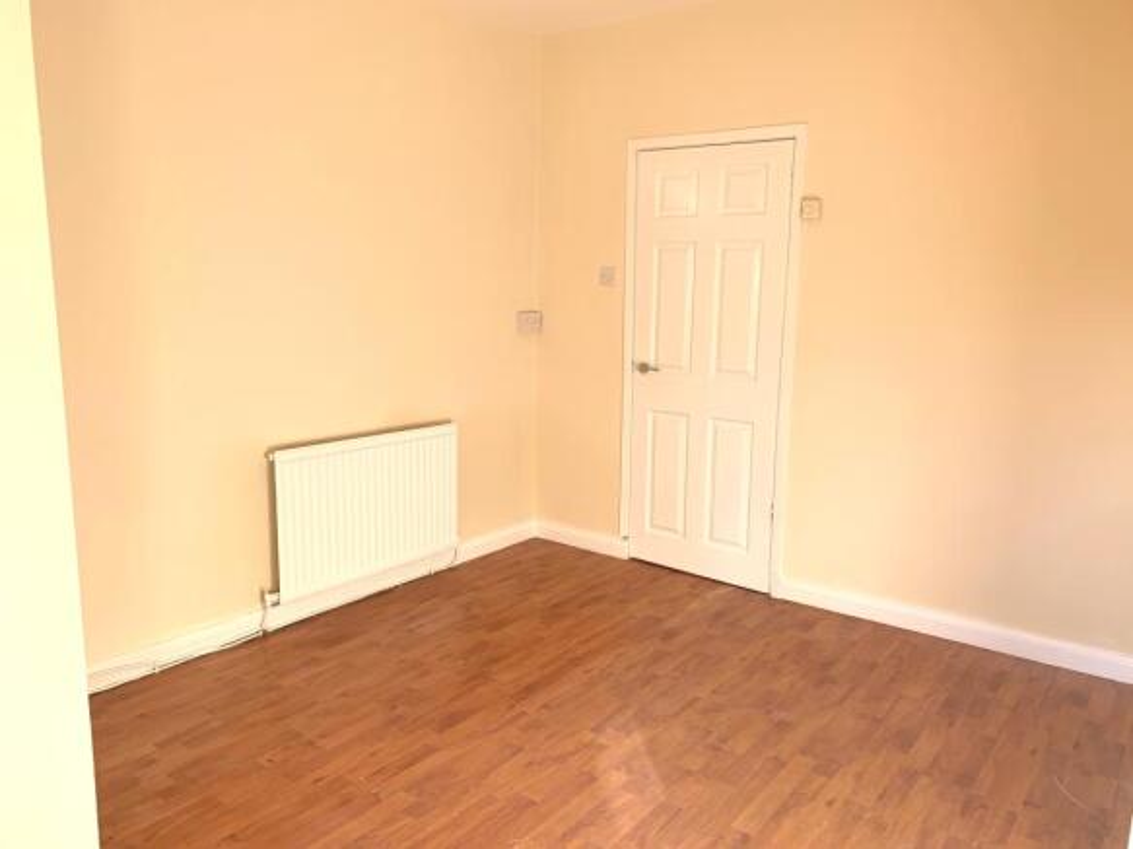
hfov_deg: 67.3
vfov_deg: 53.0
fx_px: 851
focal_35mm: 26
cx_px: 566
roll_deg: -0.6
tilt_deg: -8.3
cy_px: 424
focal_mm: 4.25
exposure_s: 1/121
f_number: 1.8
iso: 40
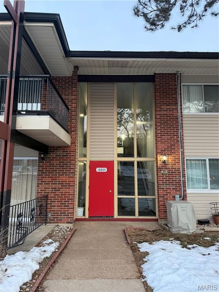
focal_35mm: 24
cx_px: 110
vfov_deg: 71.6
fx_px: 203
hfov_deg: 56.8
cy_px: 146
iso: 250
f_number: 1.78
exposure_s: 1/60
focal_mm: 6.76
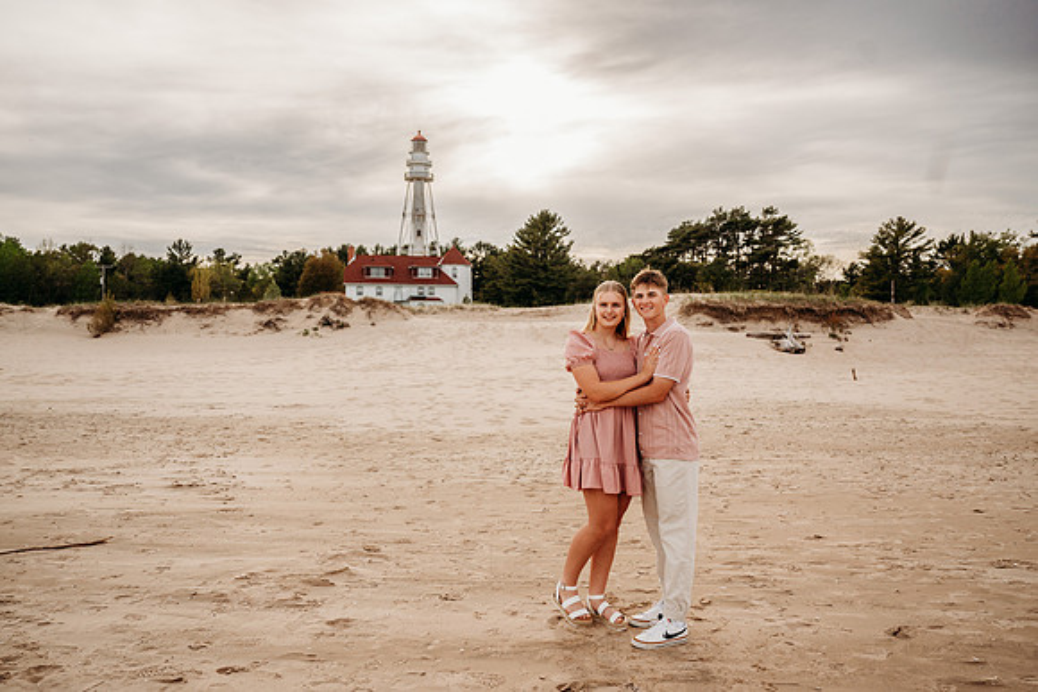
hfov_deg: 67.4
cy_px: 346
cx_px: 519
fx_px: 779
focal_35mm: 27
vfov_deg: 48.0
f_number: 3.2
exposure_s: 1/1600
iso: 200
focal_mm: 27
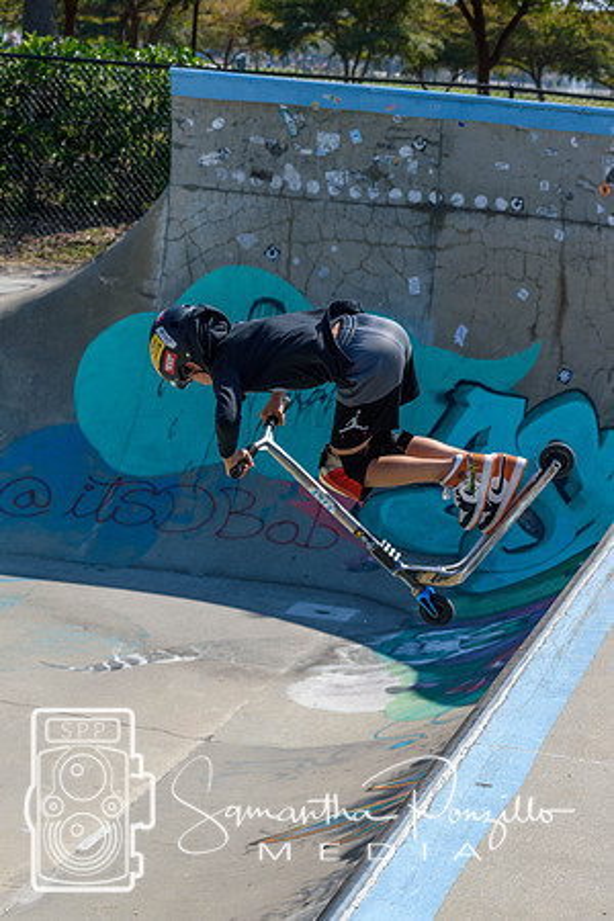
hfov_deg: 13.0
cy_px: 460
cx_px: 307
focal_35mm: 105
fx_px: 2686
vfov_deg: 19.5
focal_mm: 70
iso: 200
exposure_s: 1/800
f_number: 7.1
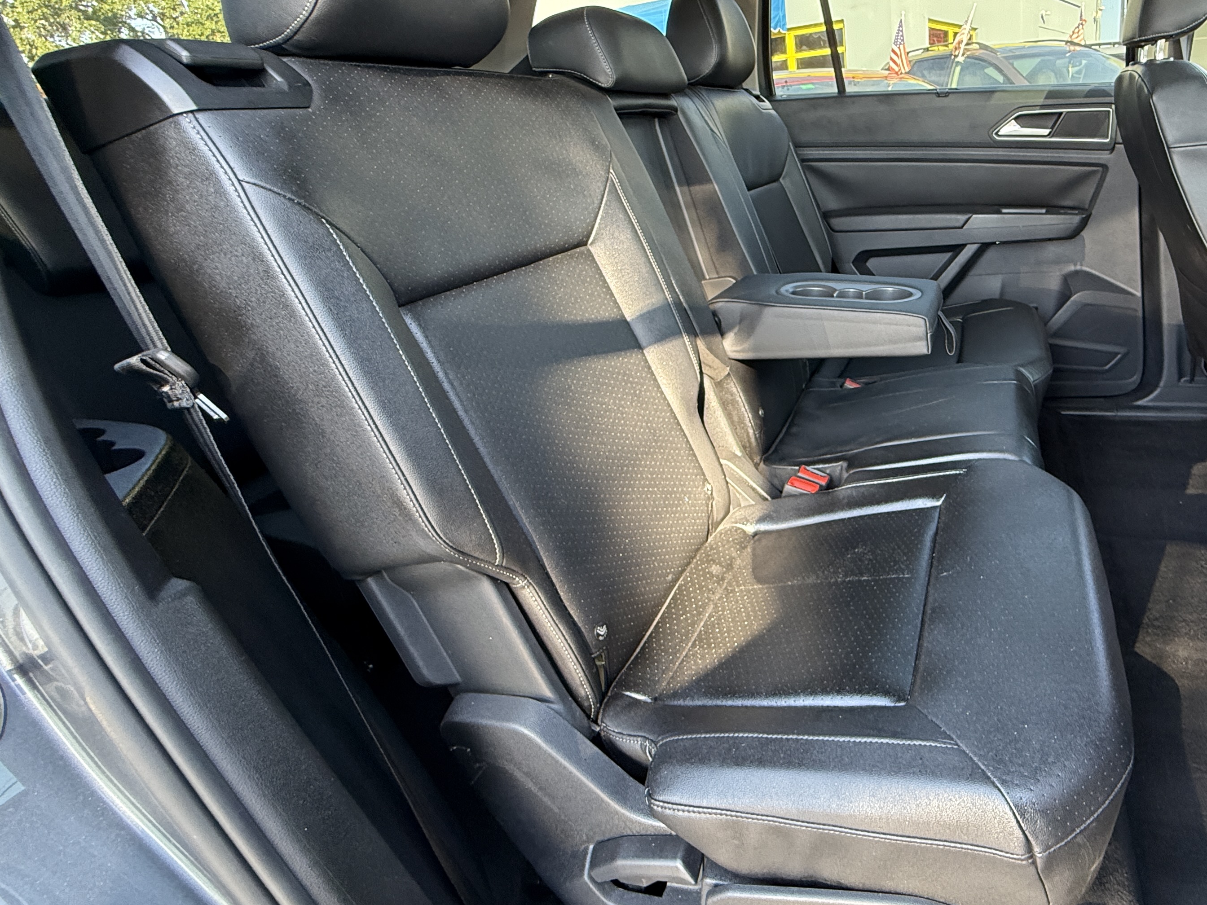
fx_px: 732
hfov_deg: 75.3
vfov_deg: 62.8
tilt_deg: -18.7
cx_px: 847
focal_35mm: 21
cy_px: 359
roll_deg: +3.5
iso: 200
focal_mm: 2.22
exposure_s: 1/99
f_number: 2.2
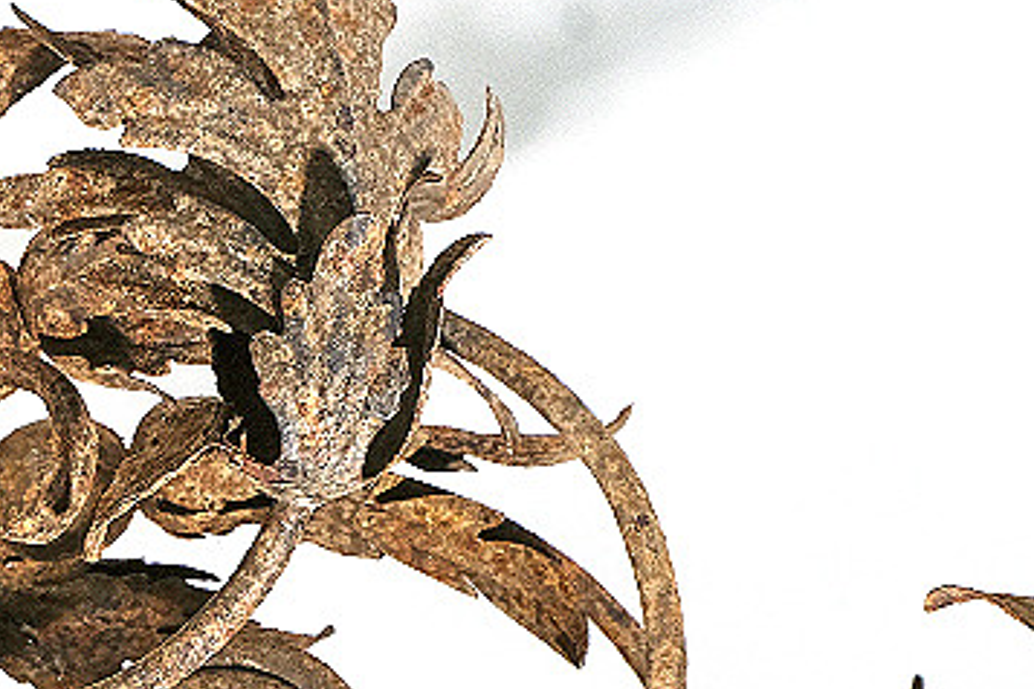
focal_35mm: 131
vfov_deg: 10.2
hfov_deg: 14.3
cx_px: -678
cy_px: 906
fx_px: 3762
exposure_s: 1/250
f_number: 16
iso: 320
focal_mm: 26
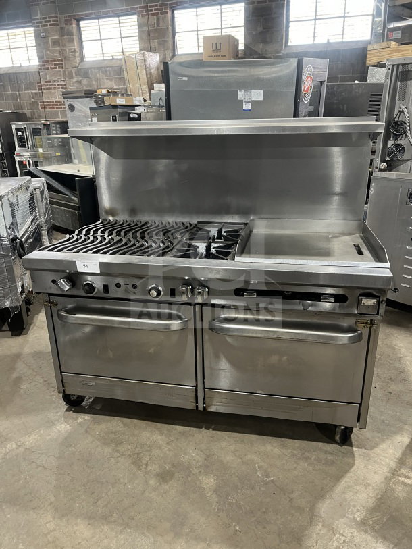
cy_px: 274
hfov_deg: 53.1
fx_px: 412
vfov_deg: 67.3
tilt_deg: -15.4
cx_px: 206
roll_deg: +1.1
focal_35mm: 26
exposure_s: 1/60
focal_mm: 5.7
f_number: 1.5
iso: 250
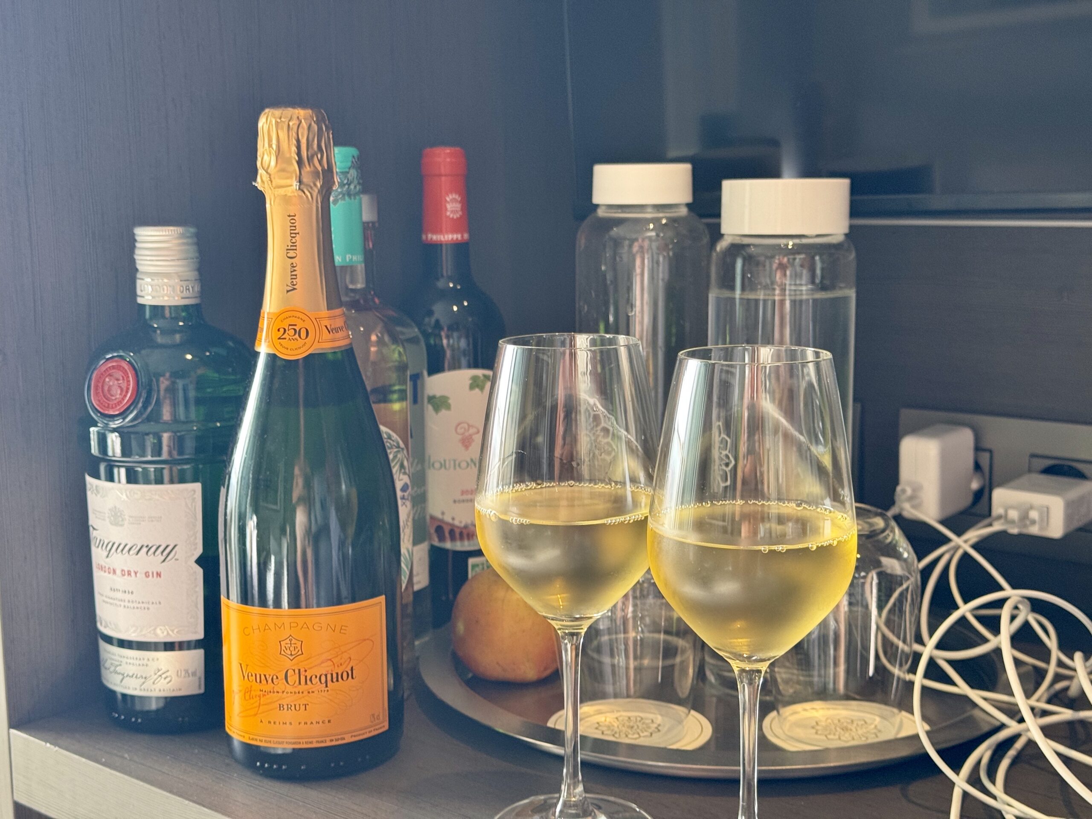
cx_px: 546
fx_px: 1514
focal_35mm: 48
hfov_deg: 39.7
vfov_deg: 30.3
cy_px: 410
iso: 100
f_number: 1.78
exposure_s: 1/60
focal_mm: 6.76
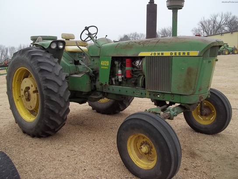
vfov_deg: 44.2
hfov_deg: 56.8
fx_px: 220
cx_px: 119
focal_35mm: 32
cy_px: 90
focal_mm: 5.7
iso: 64
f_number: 2.9
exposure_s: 1/250
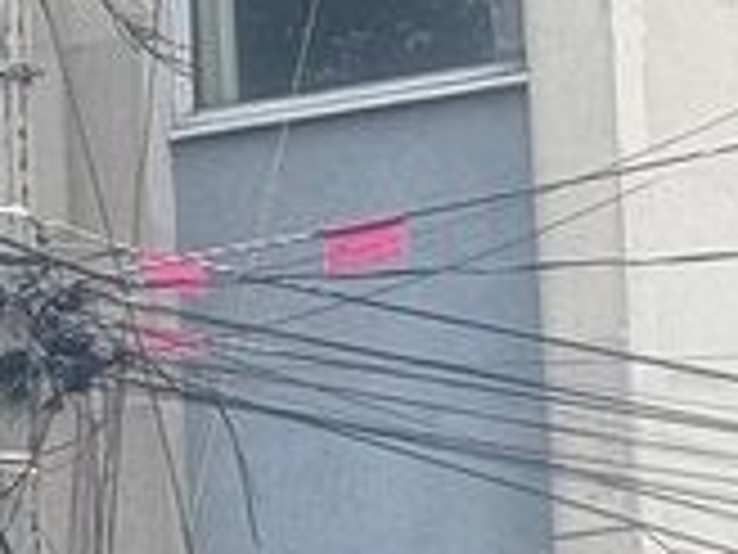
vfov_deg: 4.2
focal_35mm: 351
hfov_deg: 5.2
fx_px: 7483
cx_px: -1728
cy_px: 1117
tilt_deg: +7.9
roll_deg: +2.2
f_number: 1.78
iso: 64
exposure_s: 1/913
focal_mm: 6.76
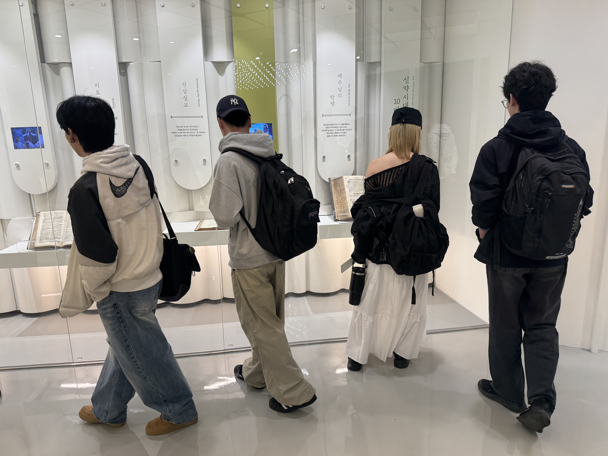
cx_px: 304
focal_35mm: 24
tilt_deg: -12.0
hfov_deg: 71.6
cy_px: 228
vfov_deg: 56.8
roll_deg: +2.7
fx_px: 422
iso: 125
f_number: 1.78
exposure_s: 1/120
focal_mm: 6.76
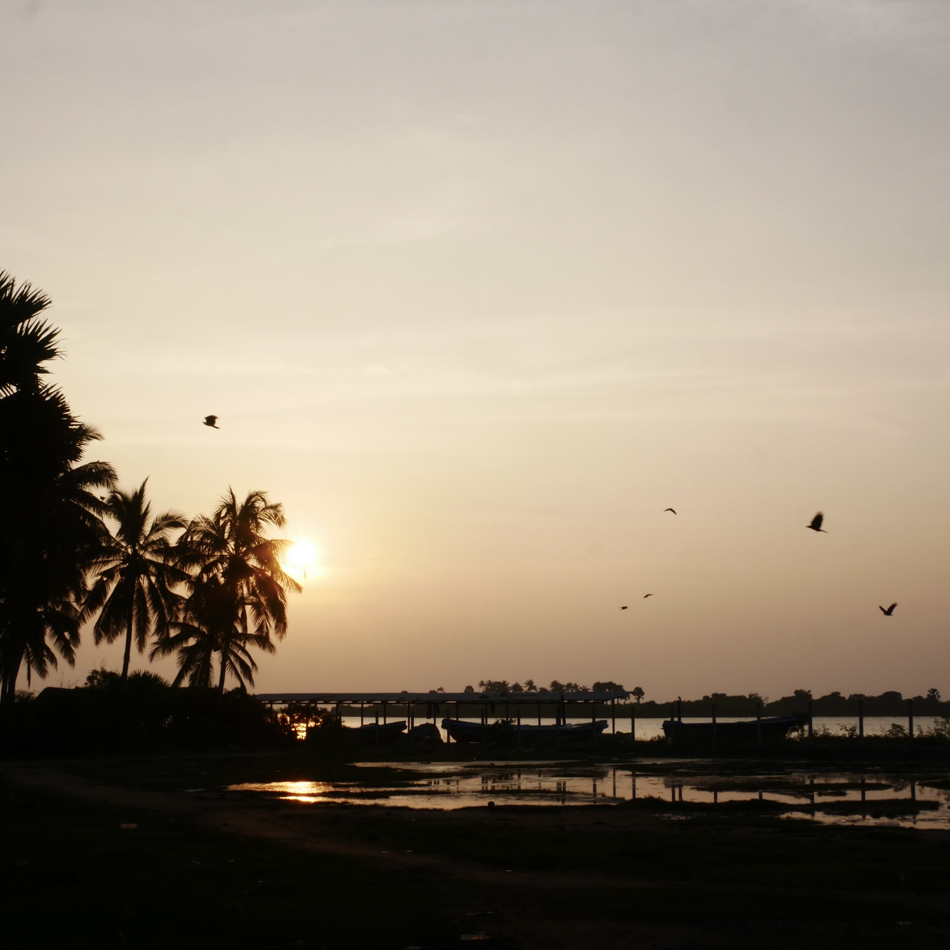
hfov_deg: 29.1
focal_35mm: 59
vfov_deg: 29.1
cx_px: 429
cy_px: 475
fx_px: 1832
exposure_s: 1/160
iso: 400
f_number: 22
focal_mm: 25
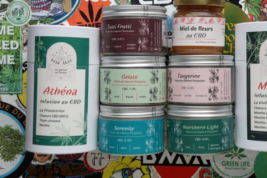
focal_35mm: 66
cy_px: 76
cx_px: 160
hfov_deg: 30.6
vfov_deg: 20.7
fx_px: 487
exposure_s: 1/200
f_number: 7.1
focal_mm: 35
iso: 800
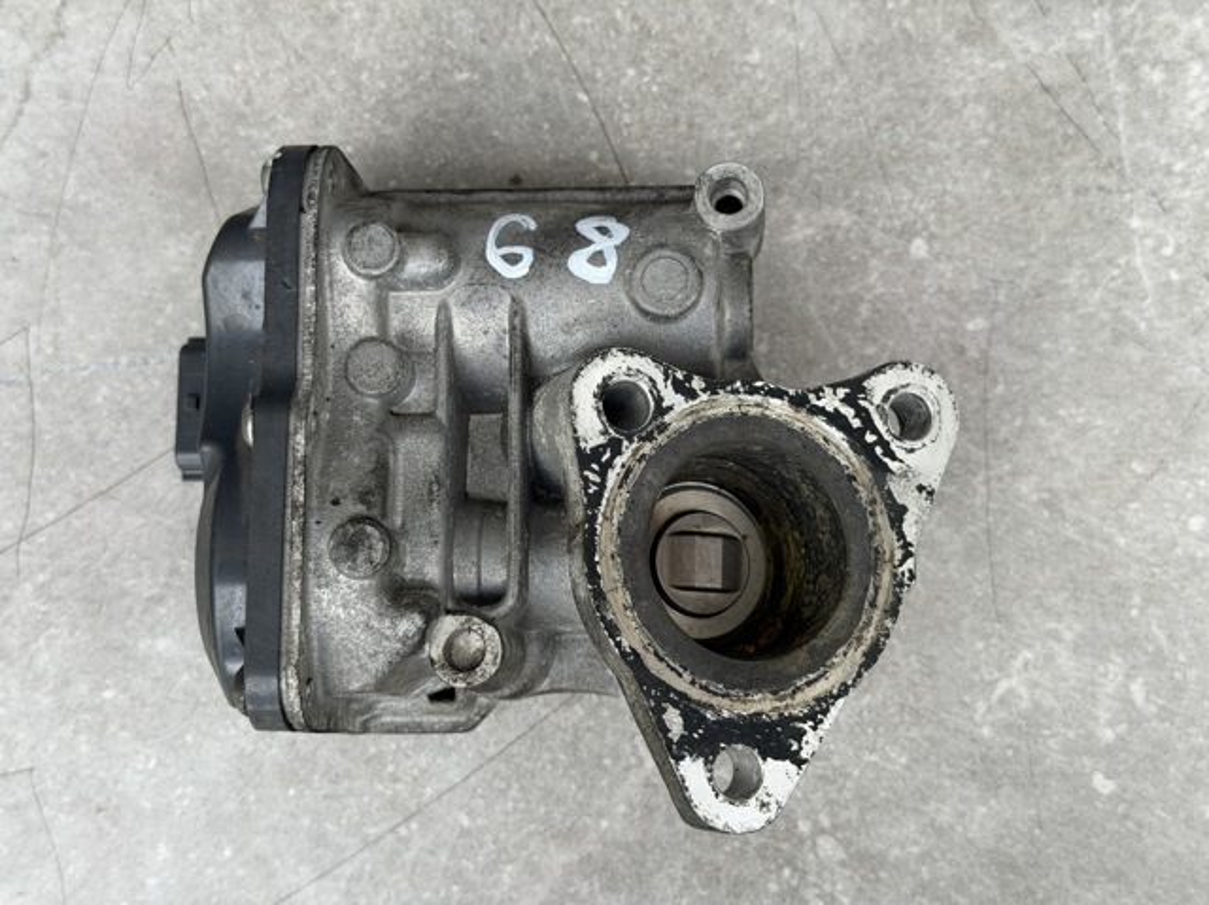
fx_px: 1675
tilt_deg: -86.7
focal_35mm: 48
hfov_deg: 39.7
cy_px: 452
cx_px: 604
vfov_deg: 30.2
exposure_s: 1/121
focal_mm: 6.76
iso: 64
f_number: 1.78
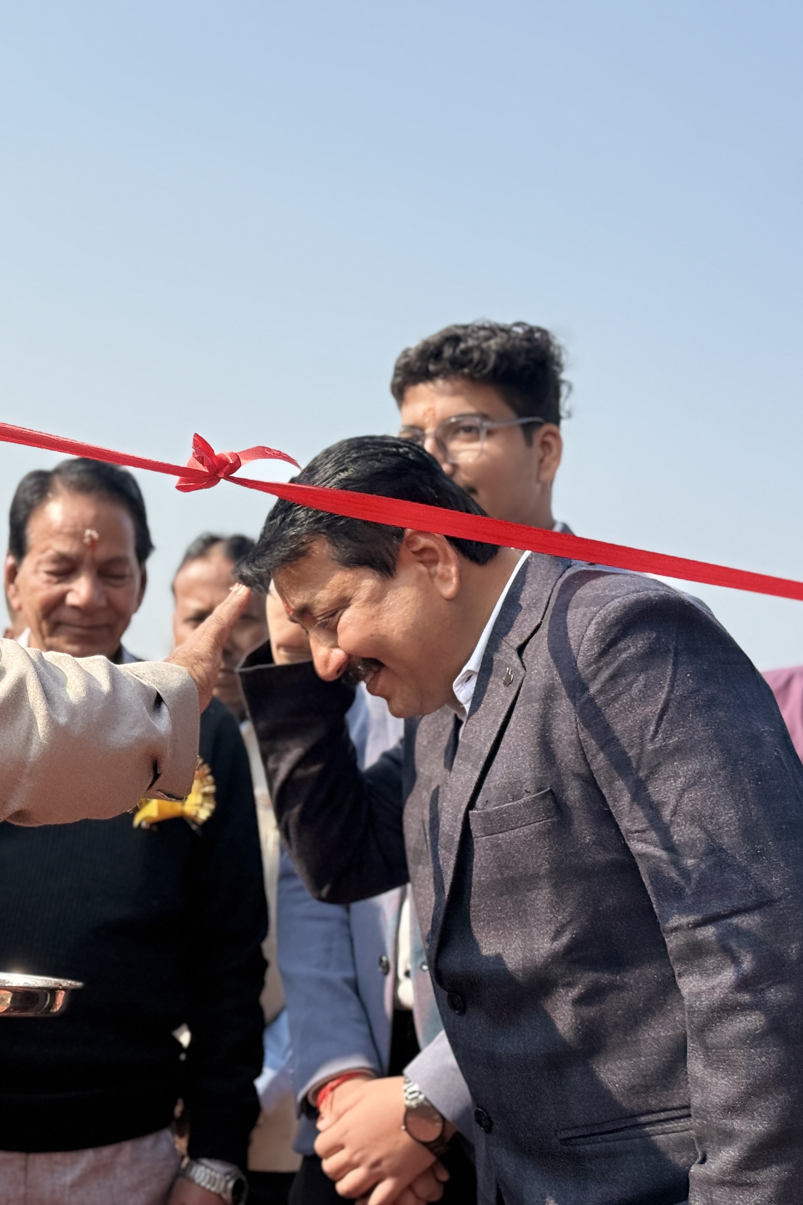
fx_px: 2241
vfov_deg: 30.1
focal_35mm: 67
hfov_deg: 19.9
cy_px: 603
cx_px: 78
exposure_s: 1/4098
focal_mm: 6.76
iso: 100
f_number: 1.78
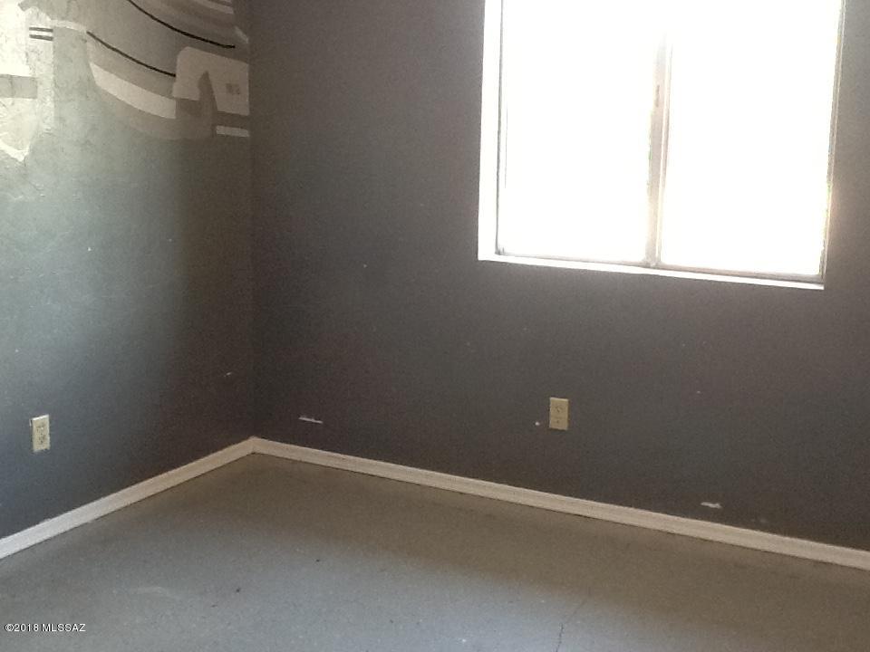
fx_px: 1106
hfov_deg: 42.9
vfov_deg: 32.9
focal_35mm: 44
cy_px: 326
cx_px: 435
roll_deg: -0.4
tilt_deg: -9.8
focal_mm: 2.03
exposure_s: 1/30
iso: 125
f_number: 2.4
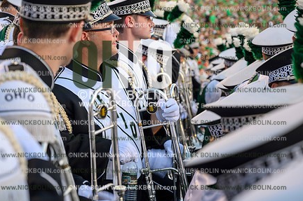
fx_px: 790
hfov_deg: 21.7
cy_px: 74
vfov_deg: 14.5
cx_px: 122
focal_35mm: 94
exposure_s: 1/50
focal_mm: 70
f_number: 4
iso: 100
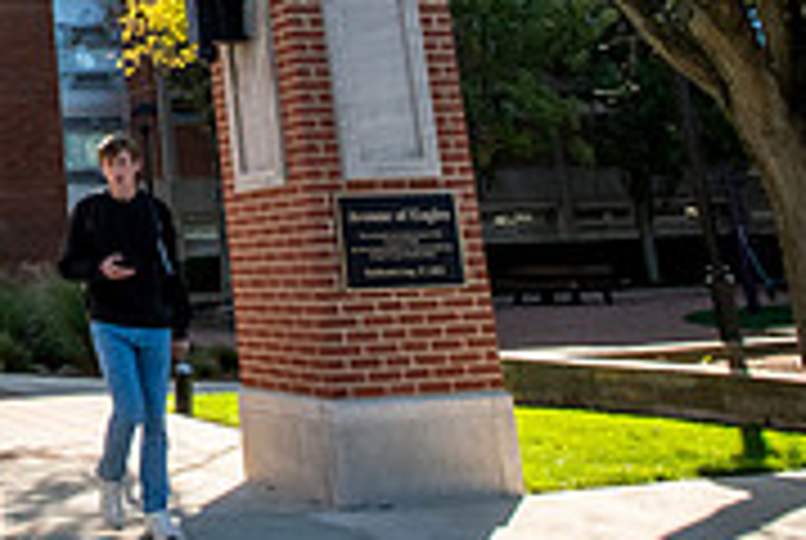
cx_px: -216
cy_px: -38
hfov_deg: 29.7
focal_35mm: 55
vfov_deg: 23.4
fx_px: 1233
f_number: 22
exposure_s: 1/160
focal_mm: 17
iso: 1000
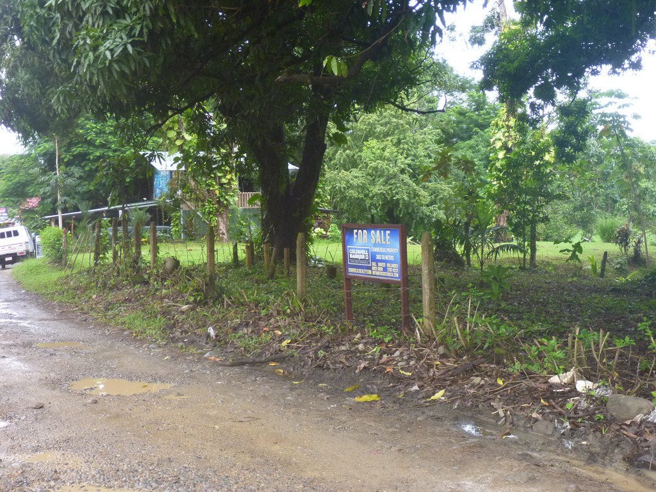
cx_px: 328
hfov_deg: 40.4
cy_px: 246
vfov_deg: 30.9
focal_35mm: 47
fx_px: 891
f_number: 4.5
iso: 250
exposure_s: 1/40
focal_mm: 8.4
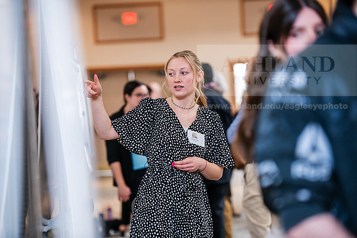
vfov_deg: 10.2
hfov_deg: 15.2
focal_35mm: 135
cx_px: 178
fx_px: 1339
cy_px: 119
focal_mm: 135
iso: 1600
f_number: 2.8
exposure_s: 1/200
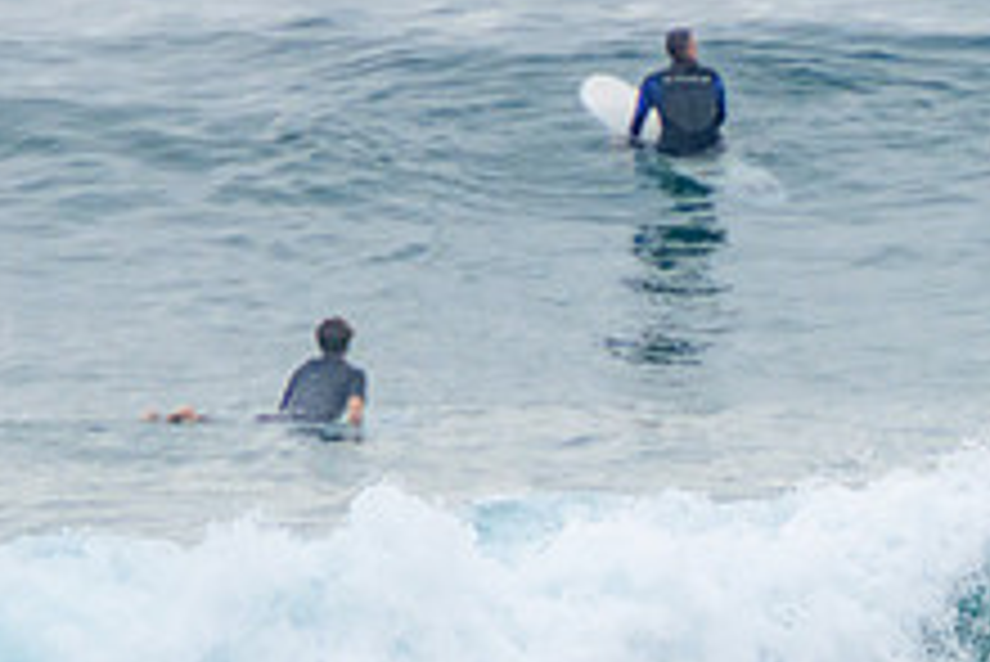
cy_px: 639
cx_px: 1455
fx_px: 39790
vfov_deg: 1.0
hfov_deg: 1.4
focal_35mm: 1446
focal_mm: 400
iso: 500
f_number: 5.6
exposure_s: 1/1250
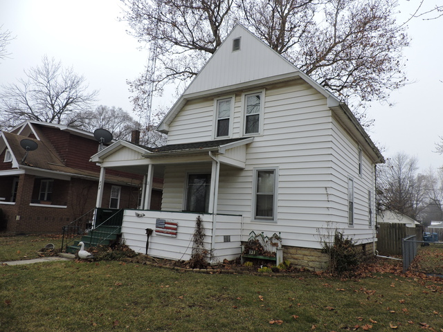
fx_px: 307
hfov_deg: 71.6
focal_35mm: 24
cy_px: 166
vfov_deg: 56.8
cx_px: 222
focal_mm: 4.3
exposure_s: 1/640
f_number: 3
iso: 100
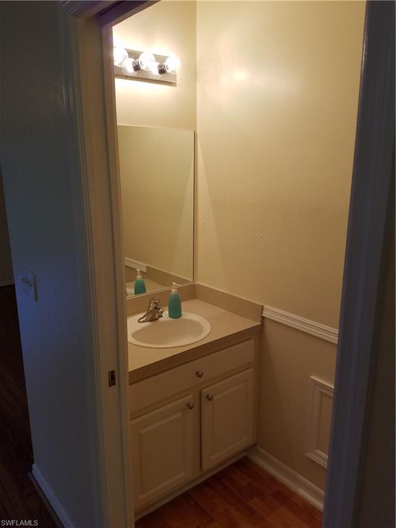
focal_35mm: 26
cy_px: 264
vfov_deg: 67.3
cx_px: 198
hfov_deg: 53.1
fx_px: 397
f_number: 1.7
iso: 64
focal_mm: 4.2
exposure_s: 1/60
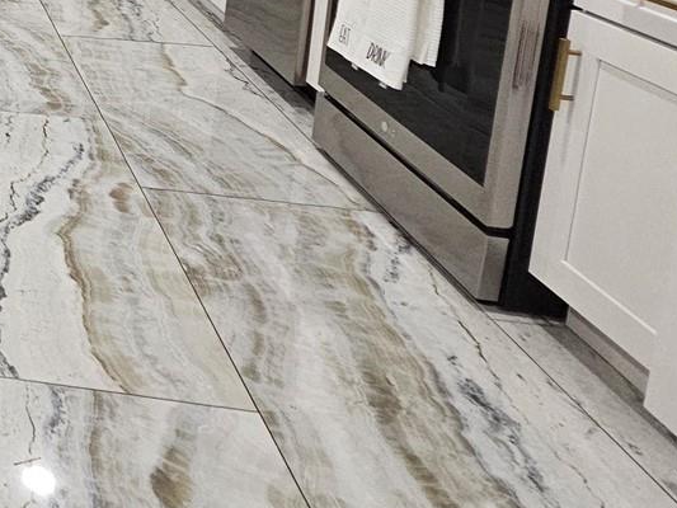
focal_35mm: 39
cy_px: -142
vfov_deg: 29.9
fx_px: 763
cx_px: -264
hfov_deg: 31.9
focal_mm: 2.2
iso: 400
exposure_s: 1/60
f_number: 2.2
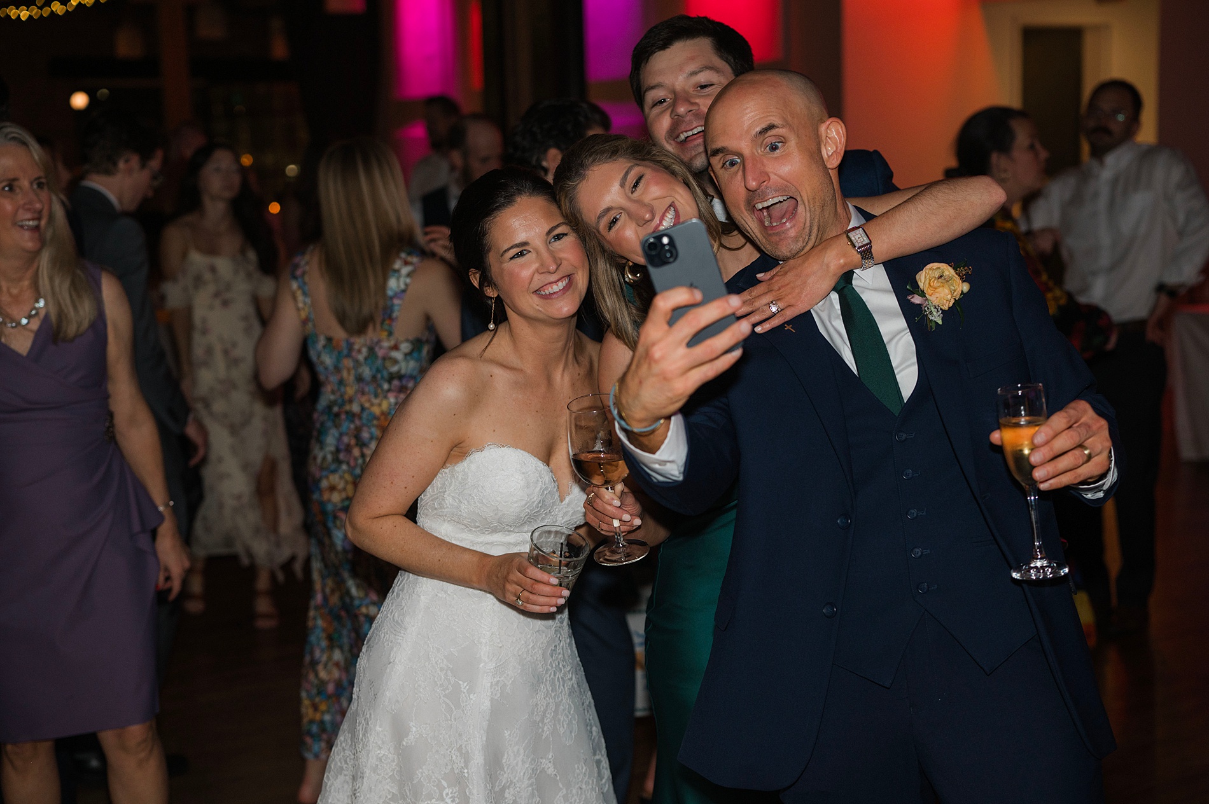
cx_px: 604
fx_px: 1678
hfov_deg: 39.6
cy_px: 402
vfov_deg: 27.0
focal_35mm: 50
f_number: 2.8
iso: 640
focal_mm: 50
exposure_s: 1/200
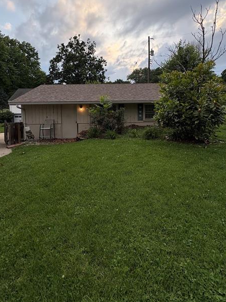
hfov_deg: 71.5
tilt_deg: -0.9
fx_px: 157
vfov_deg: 85.9
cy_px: 112
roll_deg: +2.6
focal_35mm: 18
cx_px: 104
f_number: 2.2
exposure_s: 1/356
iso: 64
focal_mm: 2.22
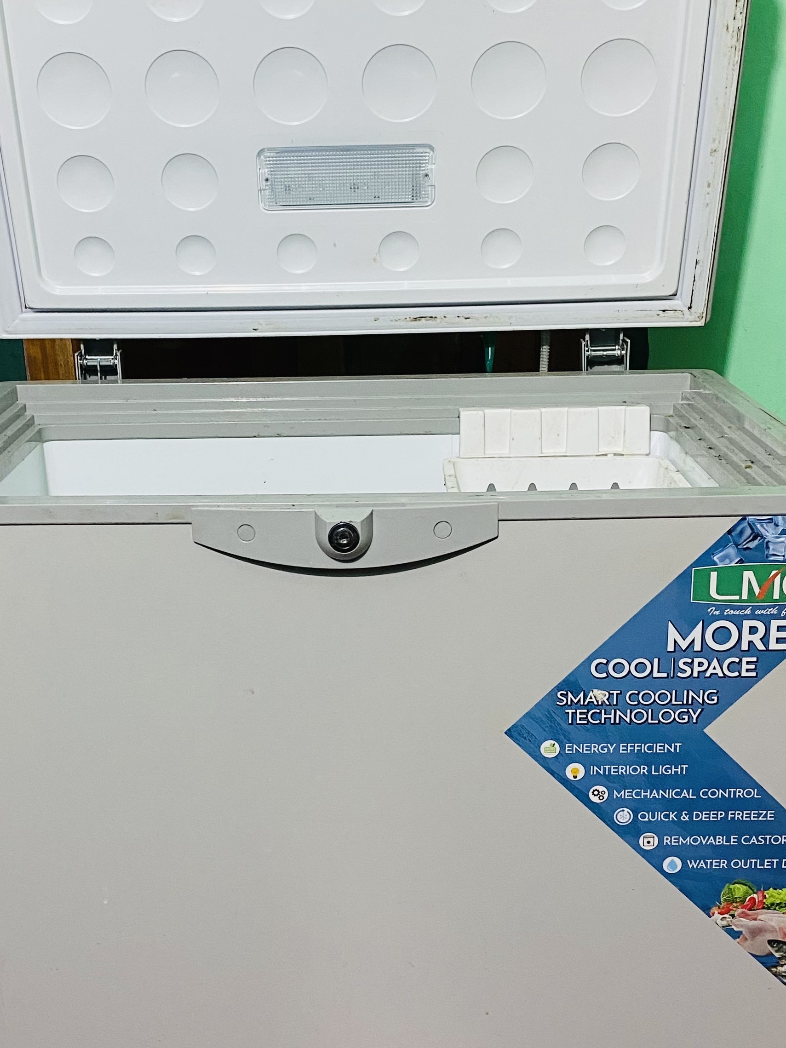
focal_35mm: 46
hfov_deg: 31.4
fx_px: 1393
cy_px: 564
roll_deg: +2.4
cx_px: 309
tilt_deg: -16.3
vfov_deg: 41.2
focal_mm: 4.25
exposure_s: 1/50
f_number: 1.8
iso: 250
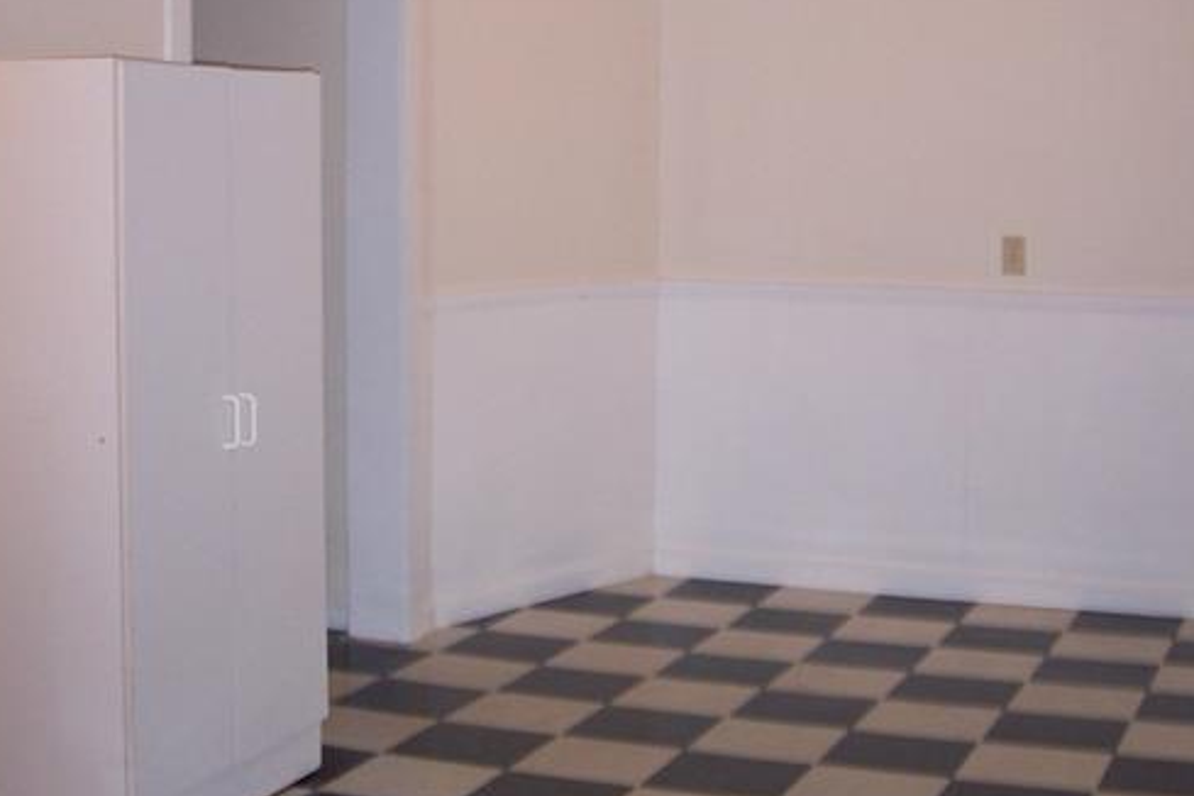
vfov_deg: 21.8
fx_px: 2056
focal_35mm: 62
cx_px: 592
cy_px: 217
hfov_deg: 32.4
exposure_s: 1/30
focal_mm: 8
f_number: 2.8
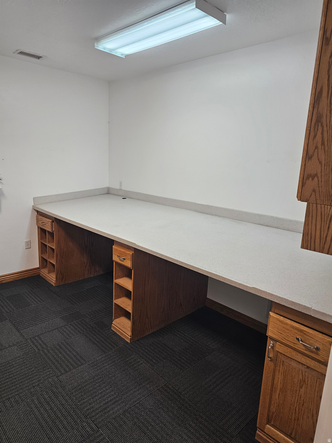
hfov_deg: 58.9
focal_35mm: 23
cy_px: 222
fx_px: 294
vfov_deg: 73.9
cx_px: 166
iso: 200
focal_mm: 6.3
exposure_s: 1/120
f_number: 1.7
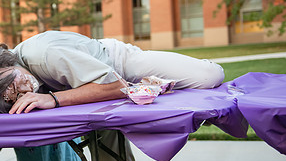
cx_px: 10
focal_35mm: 68
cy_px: 80
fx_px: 516
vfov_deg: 17.7
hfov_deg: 29.3
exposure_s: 1/400
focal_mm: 32
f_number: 2.8
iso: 800
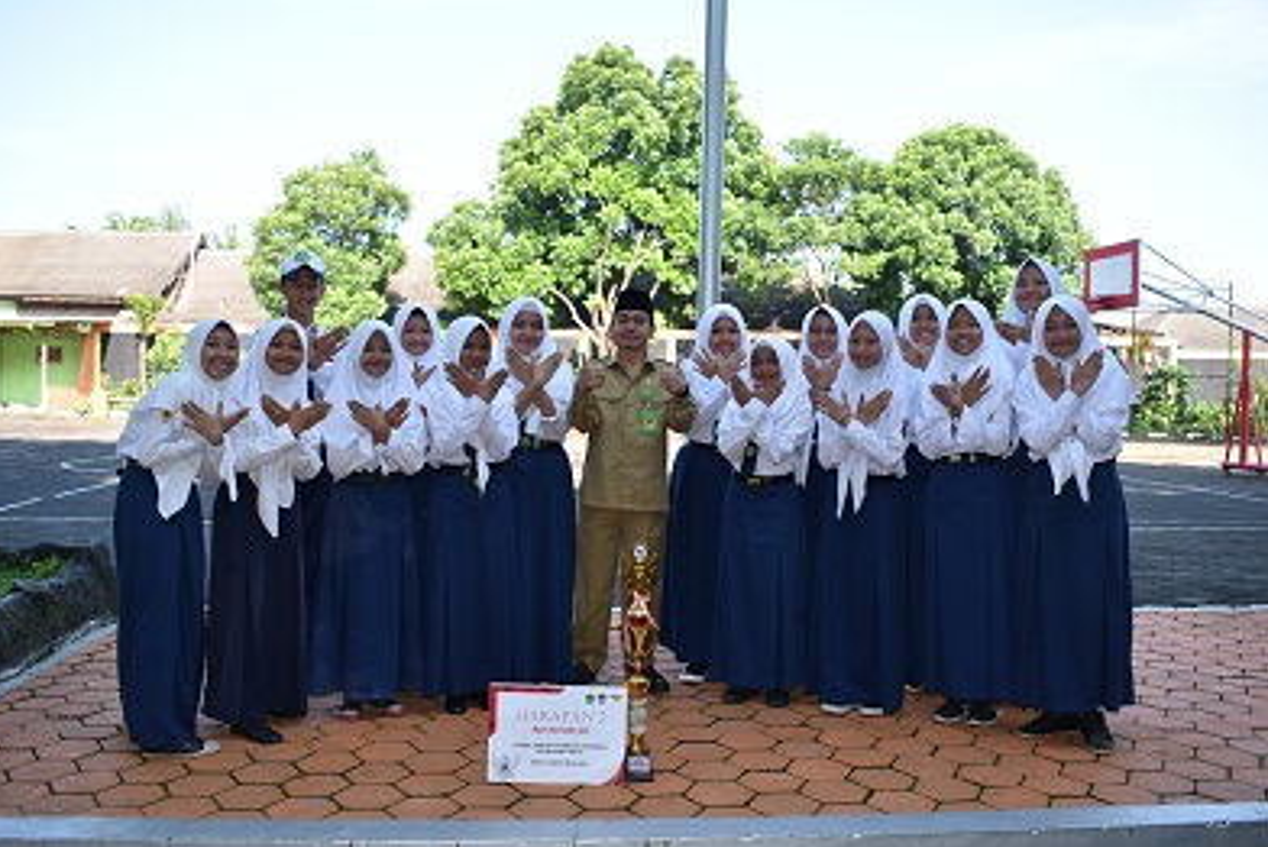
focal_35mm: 33
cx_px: 616
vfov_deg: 40.6
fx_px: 1146
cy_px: 420
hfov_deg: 57.9
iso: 100
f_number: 5.6
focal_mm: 21
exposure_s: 1/125
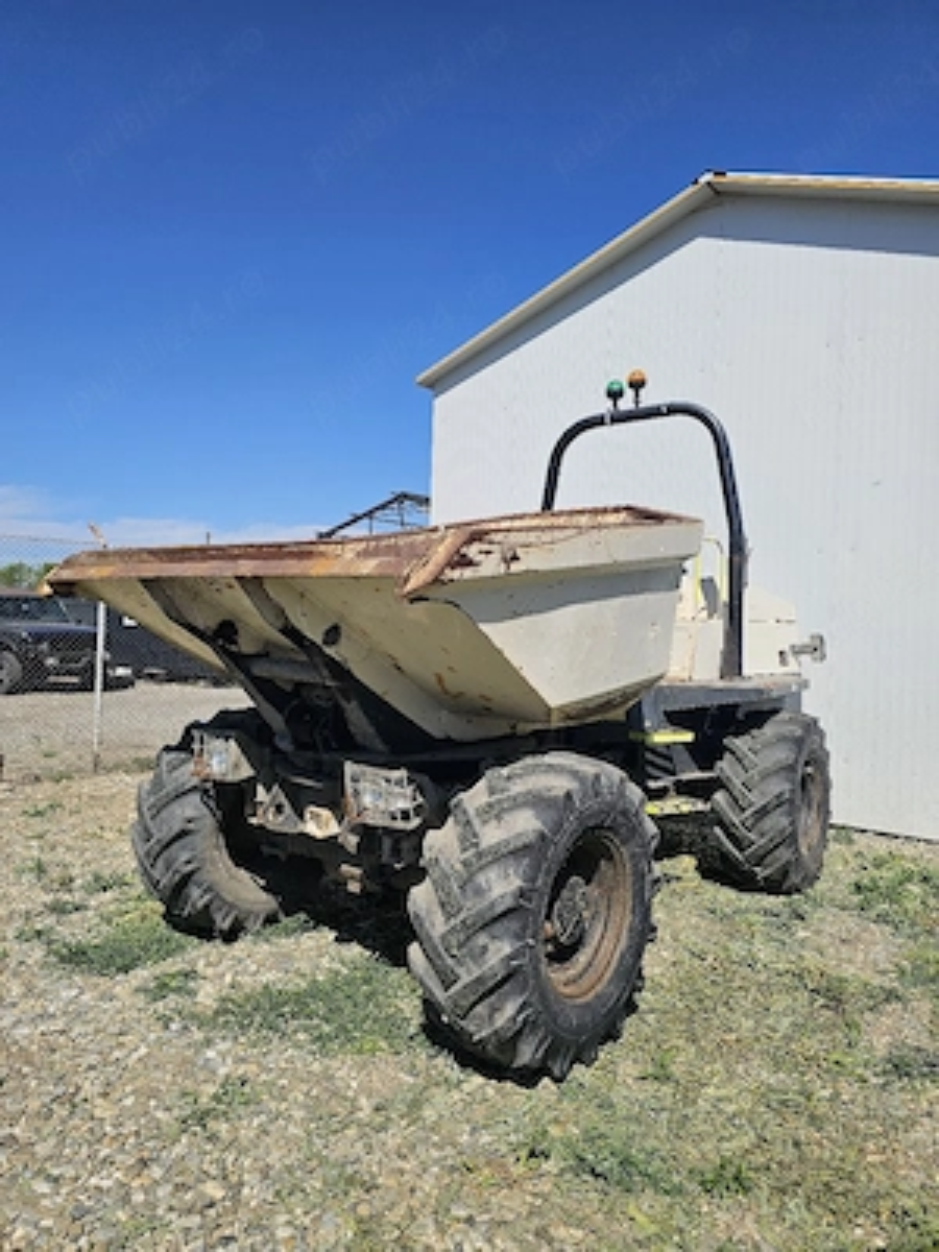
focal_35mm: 23
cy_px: 626
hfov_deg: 58.9
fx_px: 832
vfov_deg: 73.9
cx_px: 470
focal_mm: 6.3
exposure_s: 1/1429
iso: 10
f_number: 1.7
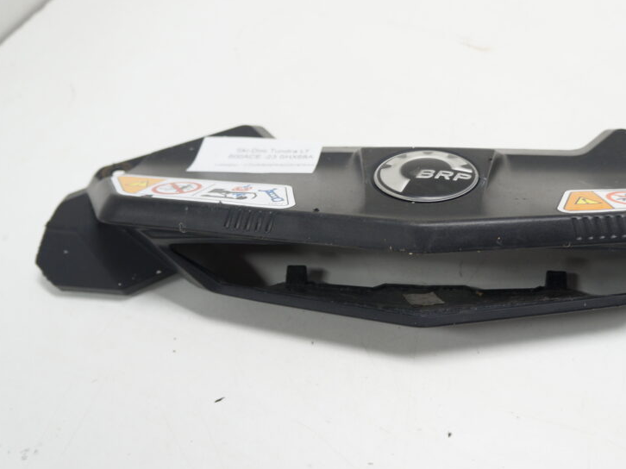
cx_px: 394
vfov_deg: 37.1
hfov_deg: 47.8
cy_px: 230
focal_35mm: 39
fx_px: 699
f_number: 3.5
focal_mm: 19
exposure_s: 1/60
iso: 200
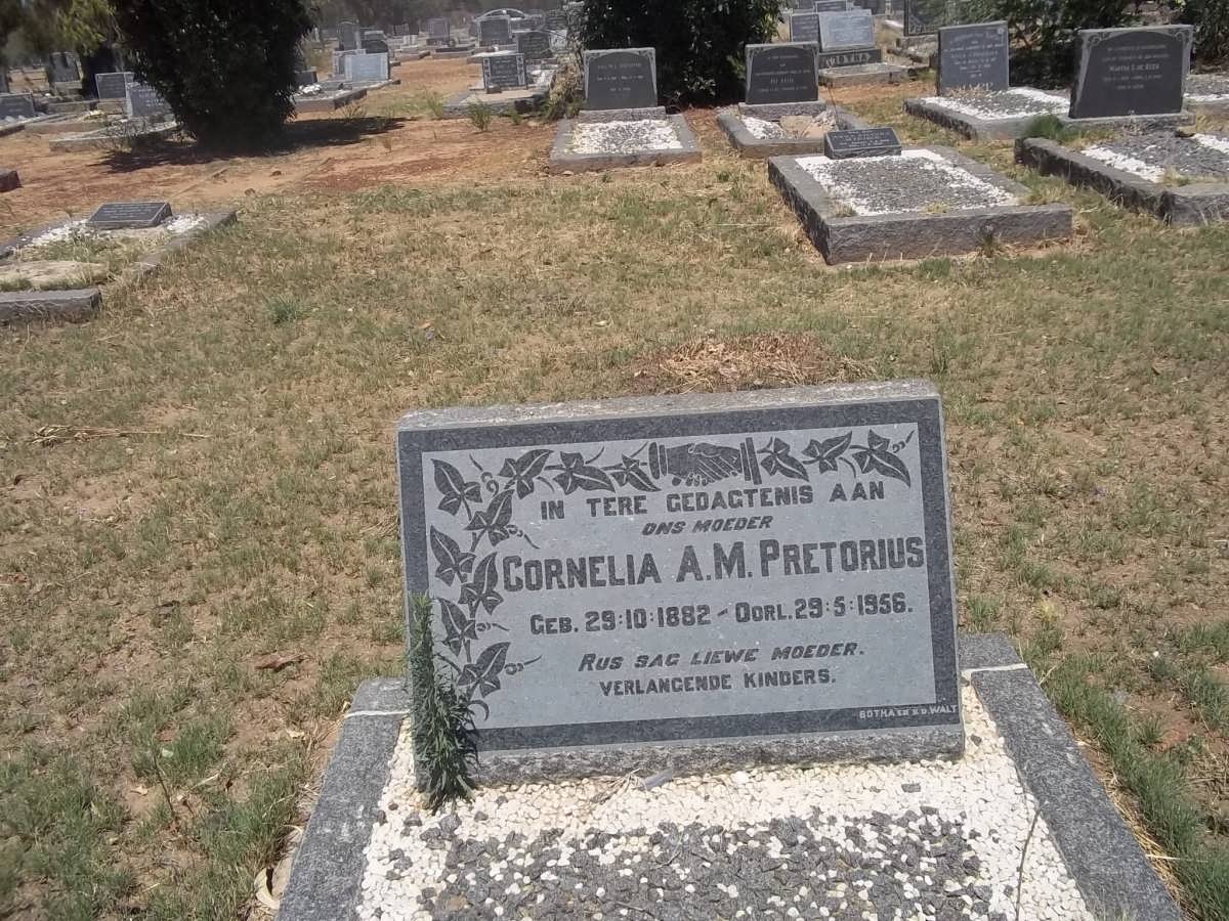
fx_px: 1136
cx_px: 614
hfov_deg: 56.8
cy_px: 460
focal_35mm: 32
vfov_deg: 44.2
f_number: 5.5
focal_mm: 5.7
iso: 80
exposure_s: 1/640
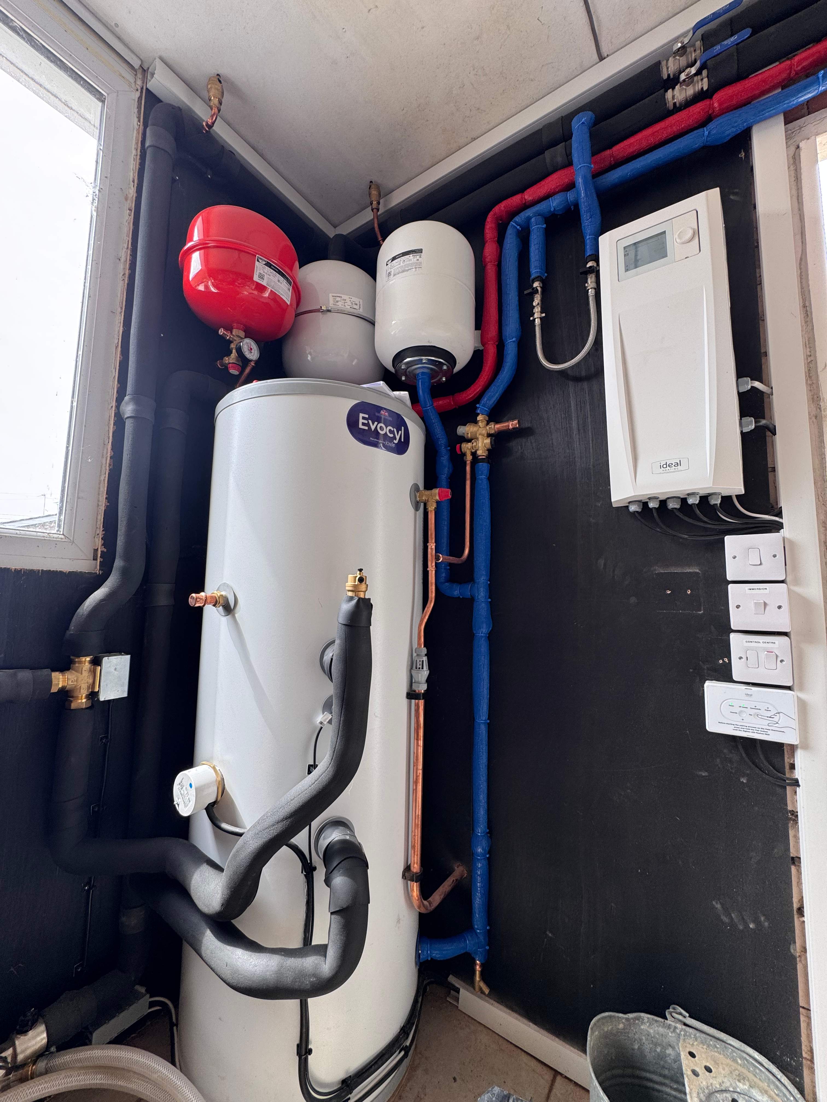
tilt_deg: +5.4
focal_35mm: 14
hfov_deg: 85.7
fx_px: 446
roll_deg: -1.6
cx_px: 414
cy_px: 551
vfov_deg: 102.1
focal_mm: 2.22
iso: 40
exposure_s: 1/119
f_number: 2.2
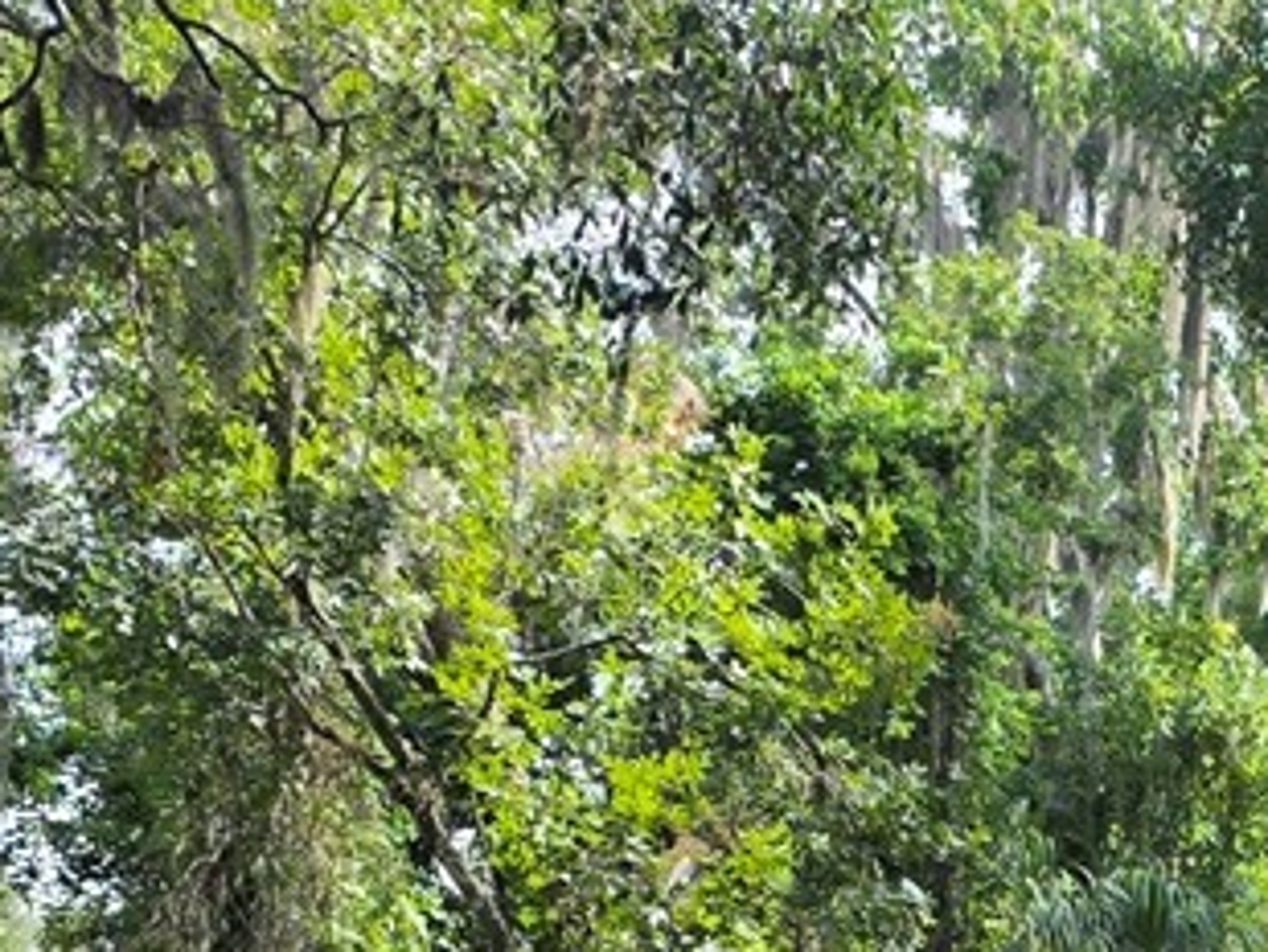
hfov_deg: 15.7
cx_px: 1666
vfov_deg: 11.7
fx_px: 4361
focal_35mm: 119
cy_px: 1576
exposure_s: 1/1225
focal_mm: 6.3
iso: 80
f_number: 1.7
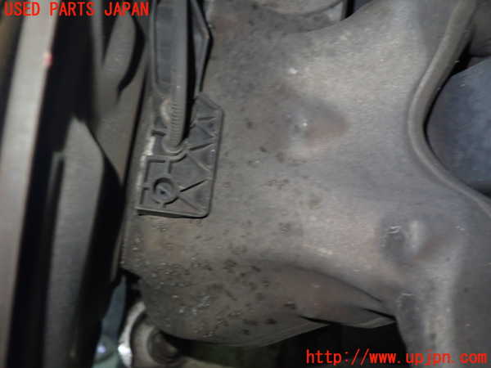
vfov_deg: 46.8
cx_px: 246
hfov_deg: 60.0
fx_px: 426
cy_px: 184
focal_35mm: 30
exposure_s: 1/30
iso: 500
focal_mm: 5.4
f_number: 2.3
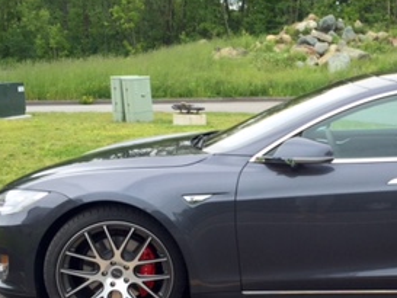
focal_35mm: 68
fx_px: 780
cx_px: 380
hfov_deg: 27.2
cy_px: 240
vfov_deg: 21.4
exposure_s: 1/618
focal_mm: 4.15
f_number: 2.2
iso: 32
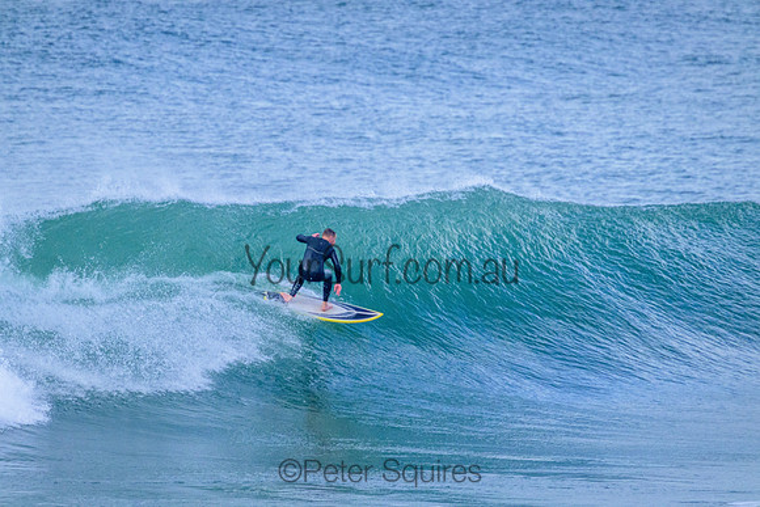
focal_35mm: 800
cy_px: 254
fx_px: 16892
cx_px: 380
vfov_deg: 1.7
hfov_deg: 2.6
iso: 4500
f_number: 11
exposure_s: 1/2000
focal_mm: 800
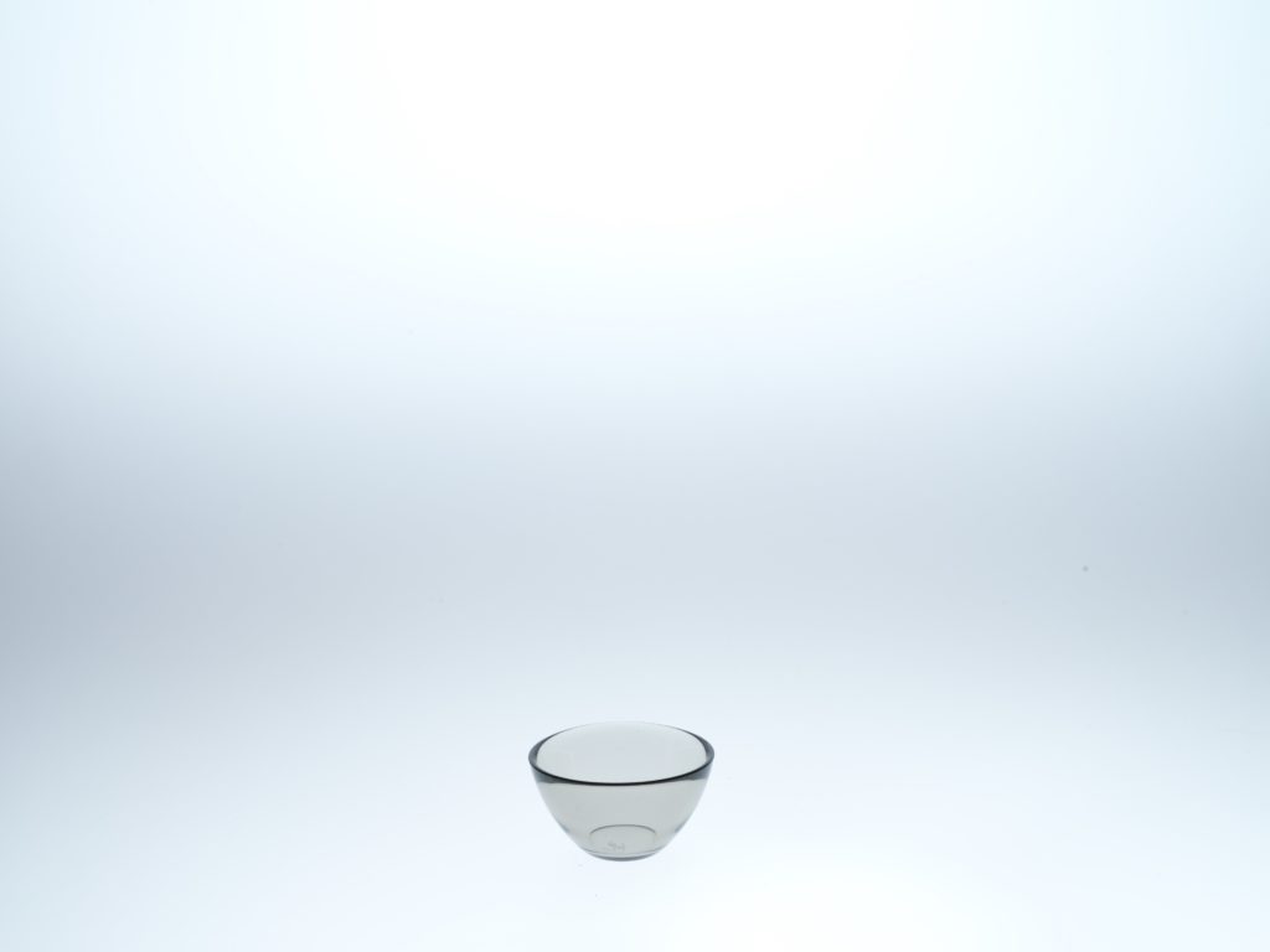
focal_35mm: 51
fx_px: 1871
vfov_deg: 28.6
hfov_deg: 37.5
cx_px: 635
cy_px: 476
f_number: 16
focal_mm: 65
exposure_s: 1/750
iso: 100
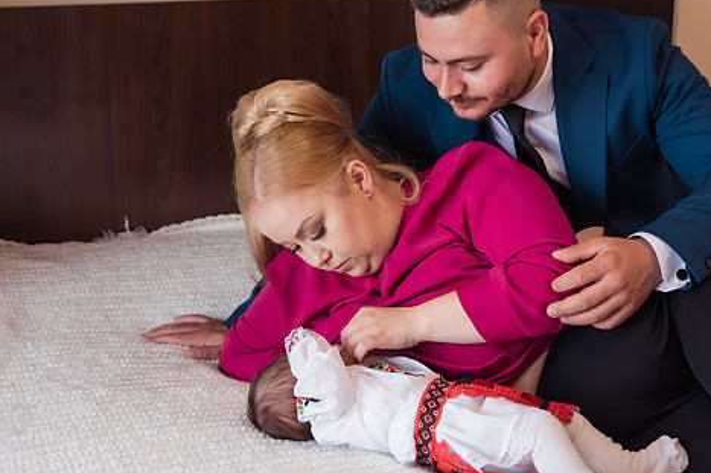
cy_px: 231
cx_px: 363
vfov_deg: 18.9
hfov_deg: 28.1
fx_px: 1421
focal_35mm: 72
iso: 500
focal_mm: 50
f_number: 3.2
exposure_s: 1/160
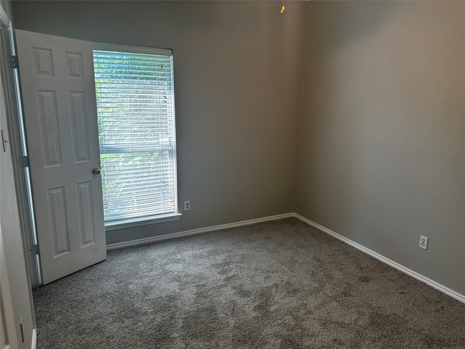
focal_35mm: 24
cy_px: 174
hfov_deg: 71.6
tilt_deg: -12.0
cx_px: 232
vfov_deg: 56.8
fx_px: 322
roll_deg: -0.6
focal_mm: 6.86
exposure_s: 1/160
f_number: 1.78
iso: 100
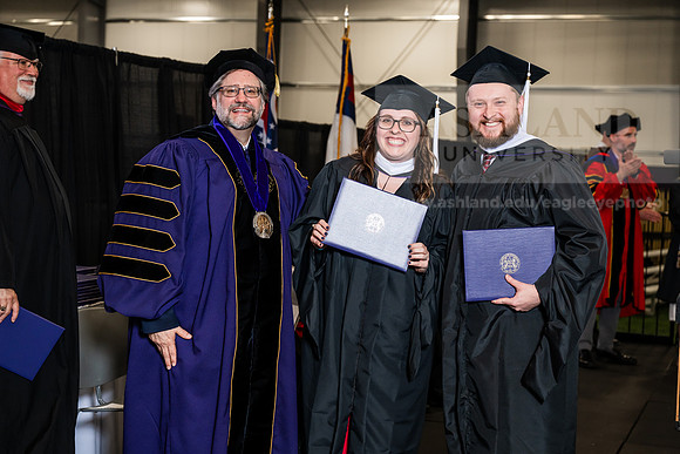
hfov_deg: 33.4
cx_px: 340
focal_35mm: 60
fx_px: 1134
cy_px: 227
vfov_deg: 22.6
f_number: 4.5
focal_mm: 60
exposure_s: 1/200
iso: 1250
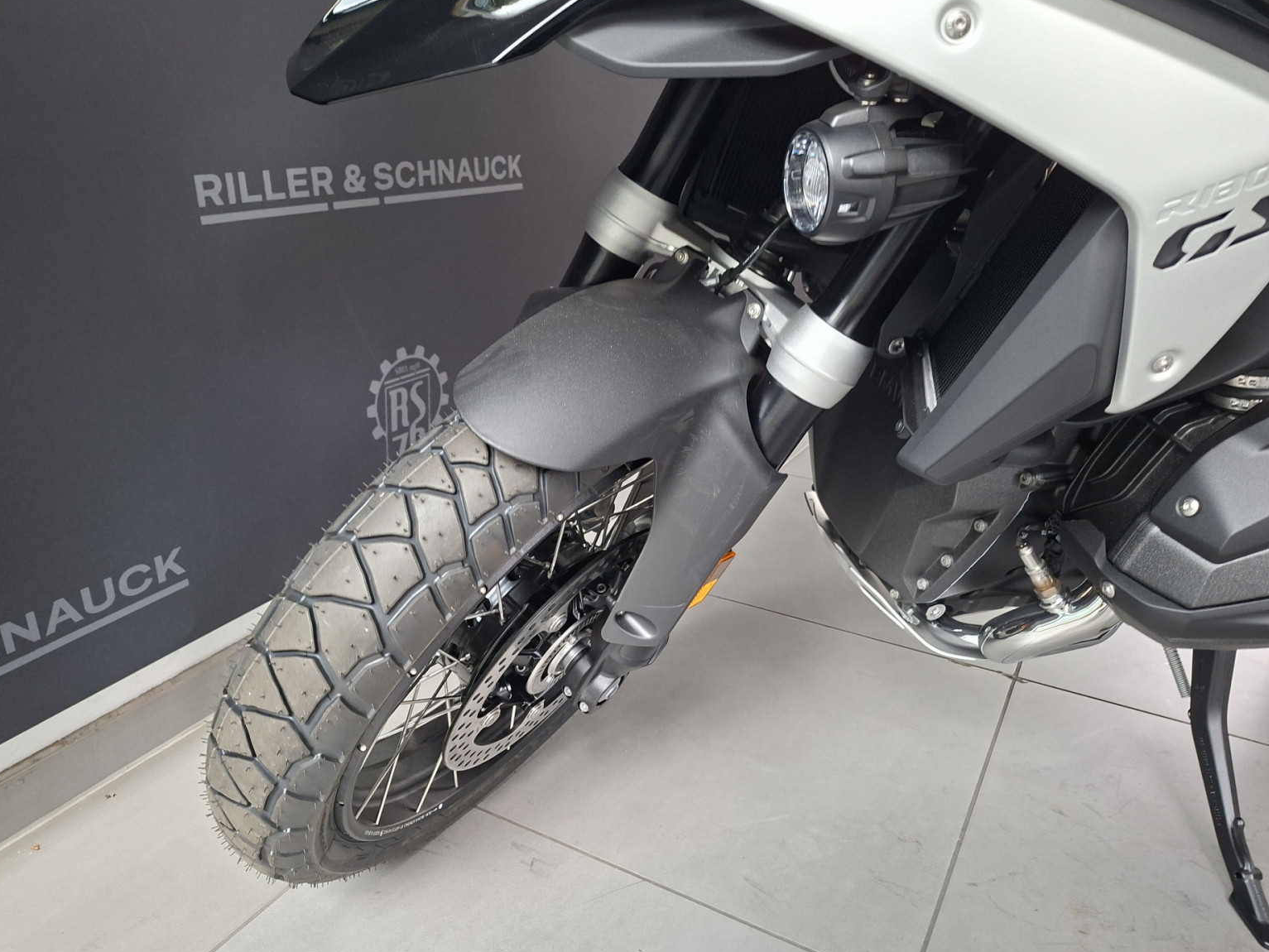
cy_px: 485
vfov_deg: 56.8
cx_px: 627
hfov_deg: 71.6
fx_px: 880
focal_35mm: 24
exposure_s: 1/60
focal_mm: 5.54
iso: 160
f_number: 1.8
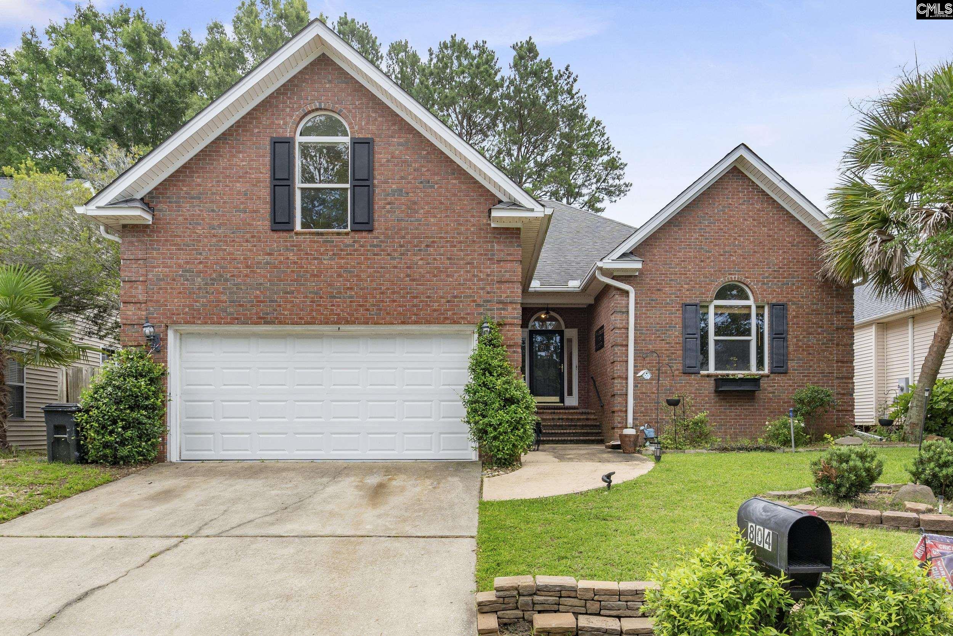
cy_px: 318
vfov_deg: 72.1
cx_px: 476
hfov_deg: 95.0
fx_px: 437
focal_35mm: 16
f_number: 5.6
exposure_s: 1/250
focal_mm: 11
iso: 200
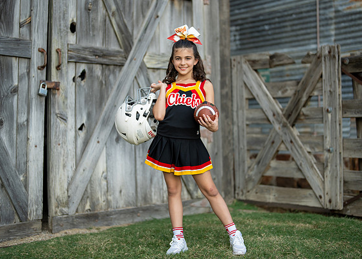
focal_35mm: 60
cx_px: 187
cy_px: 120
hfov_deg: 32.7
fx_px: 617
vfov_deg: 23.7
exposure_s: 1/2000
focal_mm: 50
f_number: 1.2
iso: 125
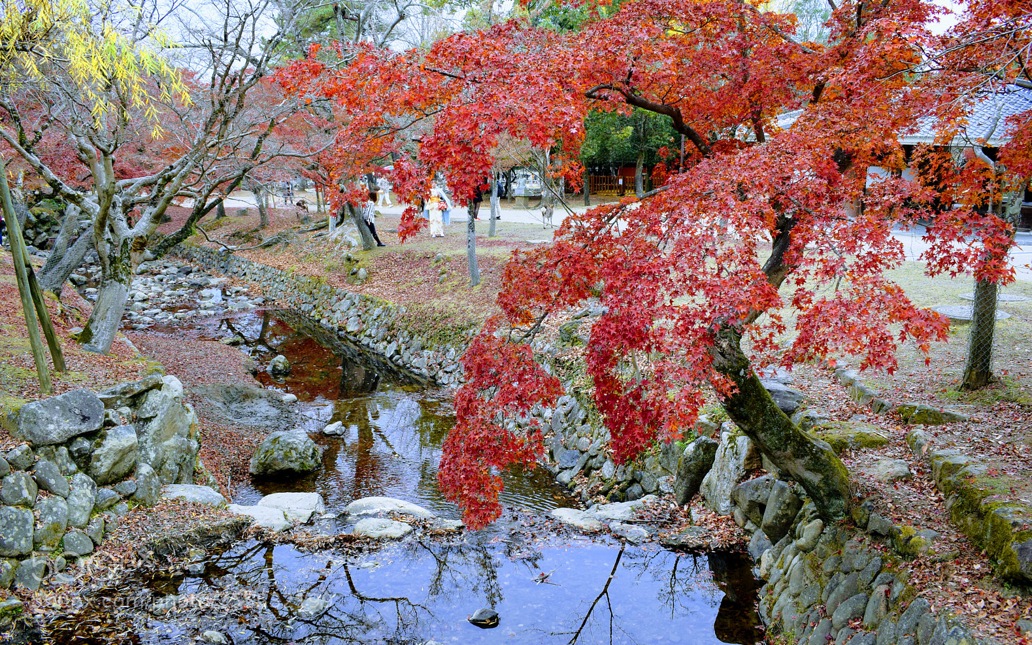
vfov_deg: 38.8
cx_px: 514
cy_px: 304
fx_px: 915
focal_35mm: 33
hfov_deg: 58.9
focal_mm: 21
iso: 400
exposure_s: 1/200
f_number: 7.1
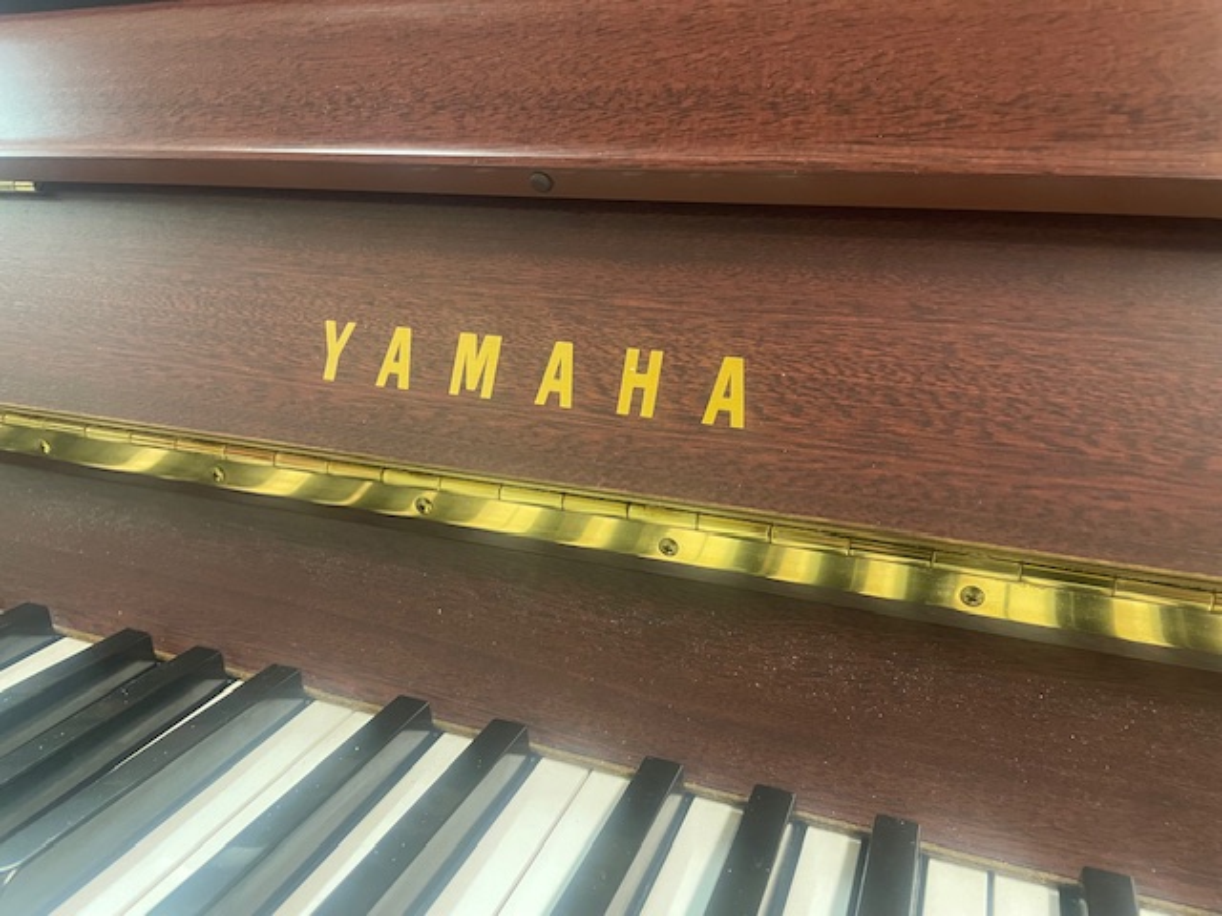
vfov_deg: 53.1
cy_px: 458
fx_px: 918
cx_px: 611
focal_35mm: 26
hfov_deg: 67.3
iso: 640
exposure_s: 1/33
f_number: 1.6
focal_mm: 4.2
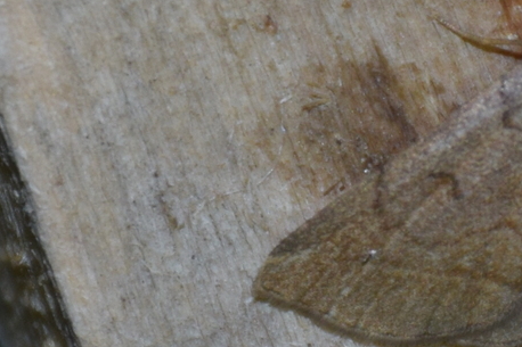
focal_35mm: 440
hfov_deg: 4.7
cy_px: 214
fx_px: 6377
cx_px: 538
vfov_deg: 3.1
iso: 320
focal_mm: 140
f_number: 5.6
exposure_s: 1/60
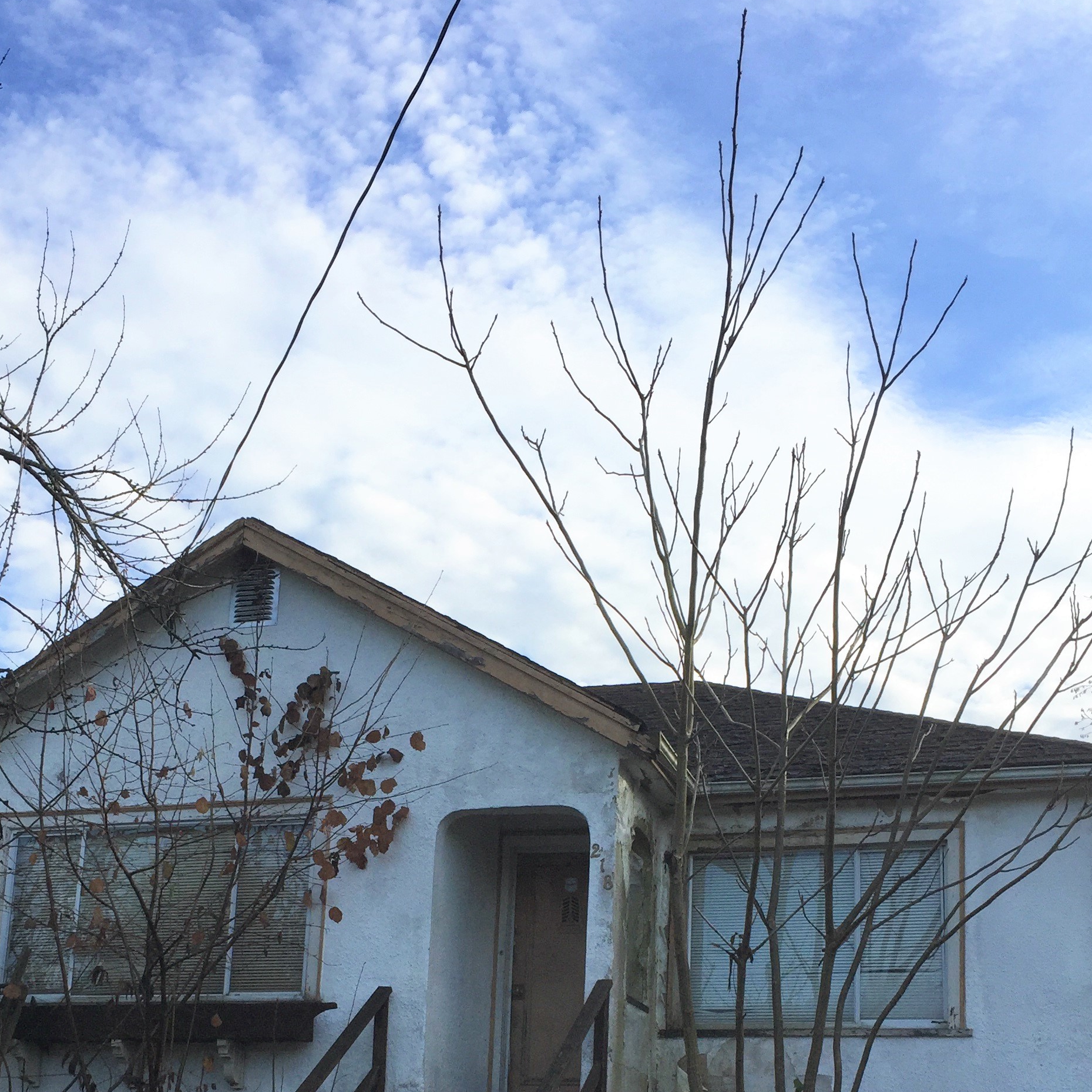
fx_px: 1606
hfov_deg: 37.5
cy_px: 931
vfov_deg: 35.8
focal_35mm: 45
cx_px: 493
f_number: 2.2
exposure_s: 1/1464
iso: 32
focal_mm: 4.15
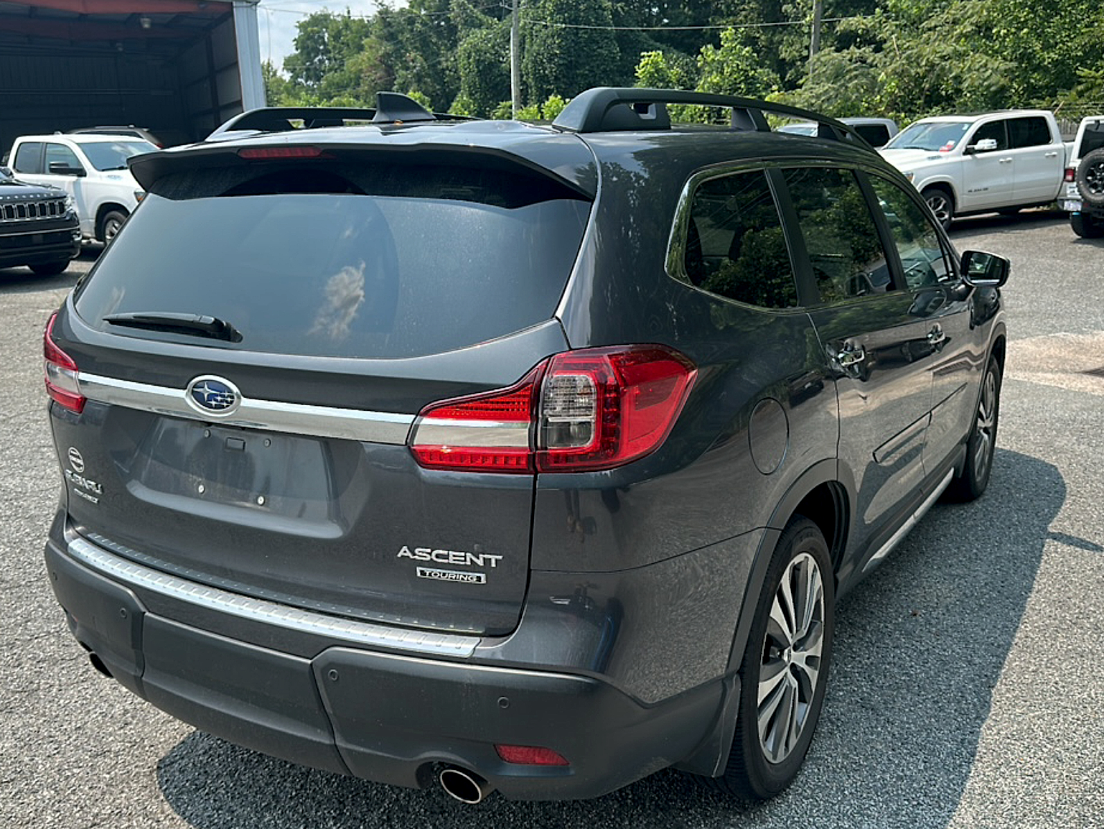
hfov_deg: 67.3
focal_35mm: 26
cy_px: 420
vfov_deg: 53.1
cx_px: 556
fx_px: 829
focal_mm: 6.86
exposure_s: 1/2212
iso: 80
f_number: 1.78
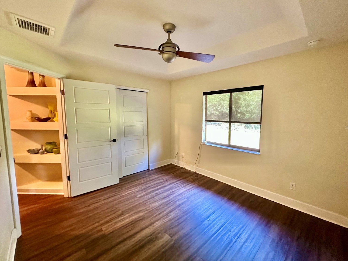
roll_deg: -0.2
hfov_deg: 98.1
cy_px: 127
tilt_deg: -5.3
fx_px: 151
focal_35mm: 15
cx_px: 181
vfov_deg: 81.7
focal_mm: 2.22
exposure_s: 1/60
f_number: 2.2
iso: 800
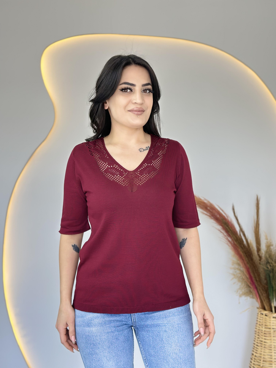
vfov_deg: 39.7
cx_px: 138
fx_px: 510
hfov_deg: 30.3
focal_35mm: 48
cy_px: 184
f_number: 1.78
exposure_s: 1/132
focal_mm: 6.86
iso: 64
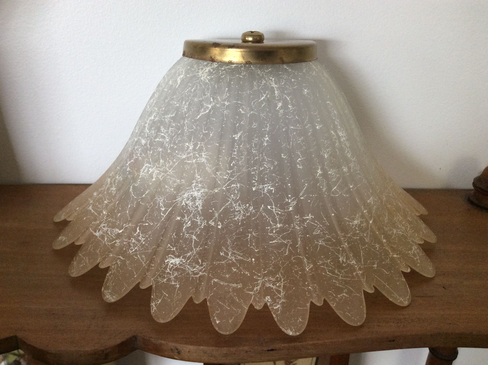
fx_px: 450
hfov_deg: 56.9
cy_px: 182
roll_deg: -0.7
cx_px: 244
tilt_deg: -28.7
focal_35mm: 32
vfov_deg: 44.1
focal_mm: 3.3
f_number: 2.4
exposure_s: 1/25
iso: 100
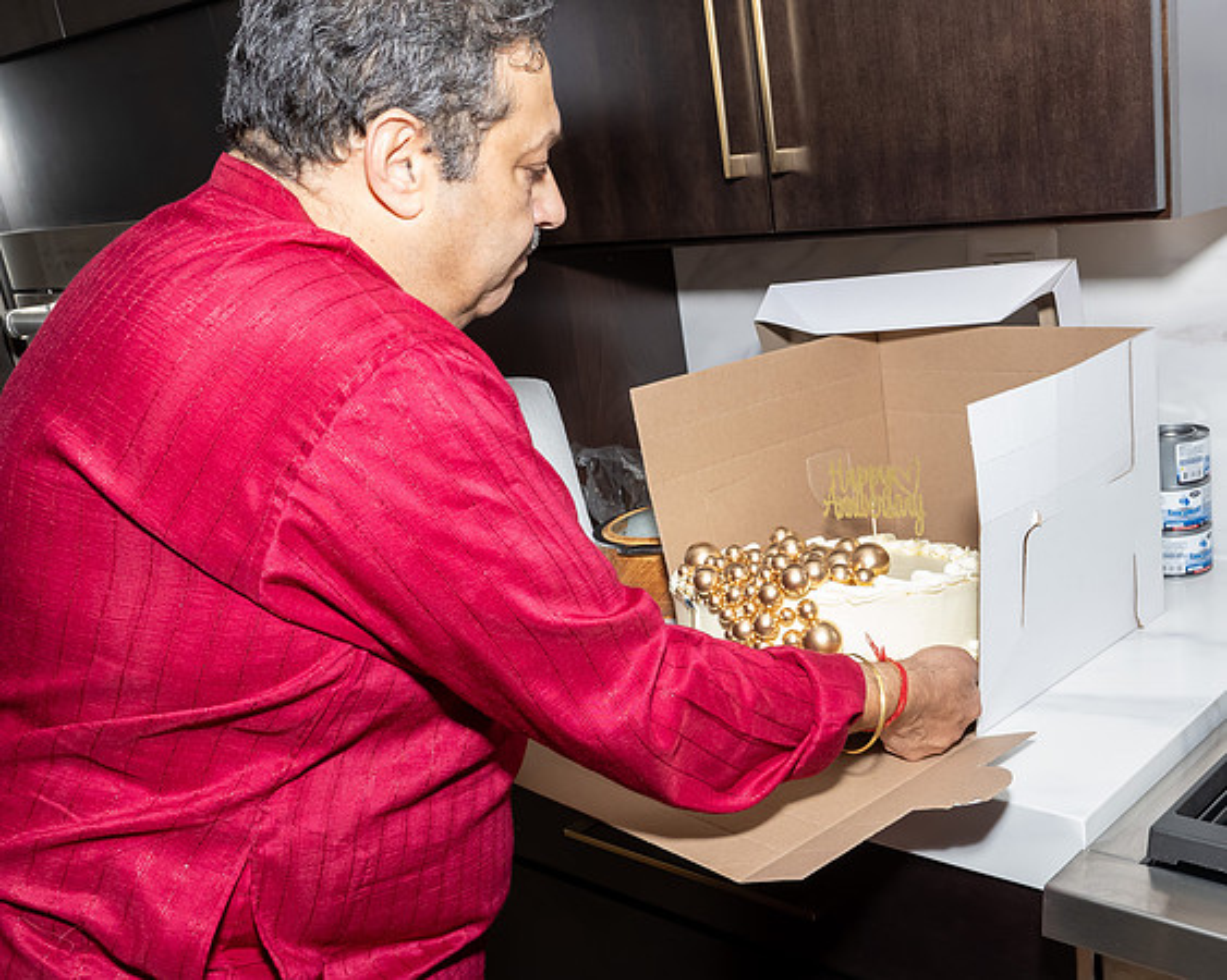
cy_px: 581
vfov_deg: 40.9
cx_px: 846
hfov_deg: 49.1
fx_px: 1309
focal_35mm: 36
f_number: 7.1
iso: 800
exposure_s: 1/250
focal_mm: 18
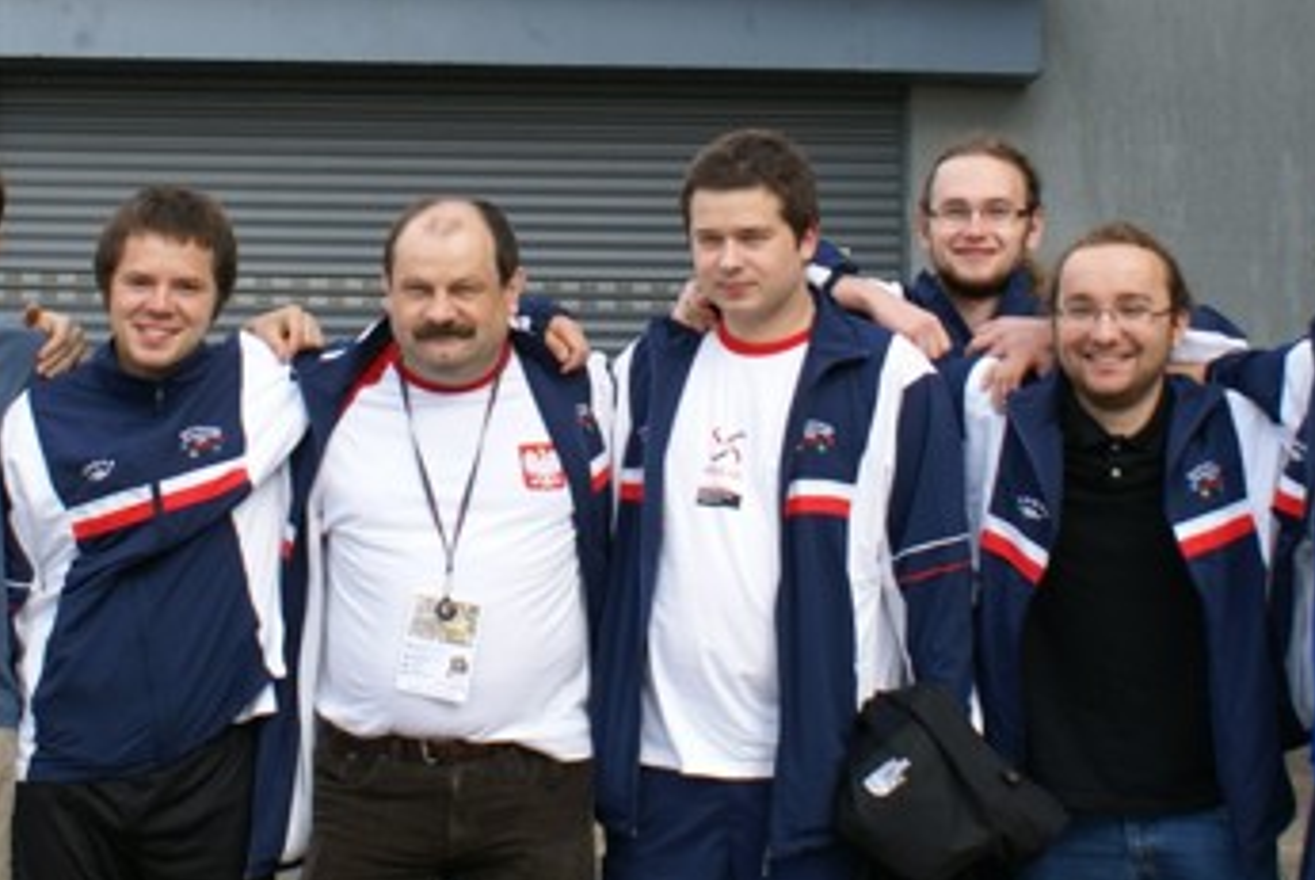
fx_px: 2670
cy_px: 152
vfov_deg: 18.5
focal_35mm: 73
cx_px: 598
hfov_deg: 27.7
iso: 100
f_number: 5.6
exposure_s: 1/200
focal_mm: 24
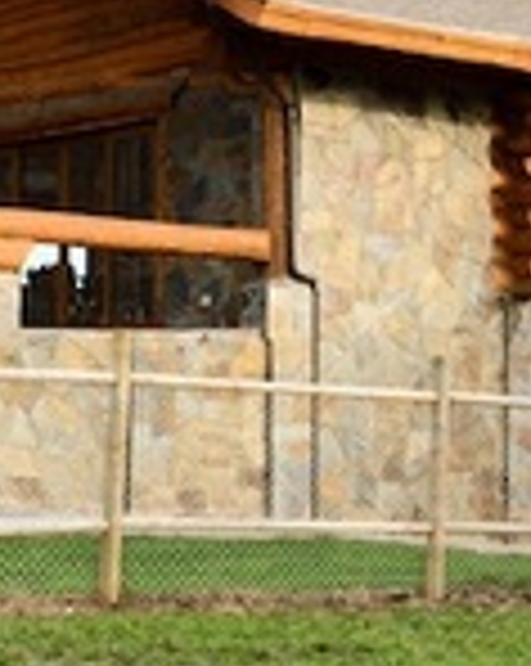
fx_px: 1907
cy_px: 104
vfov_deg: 19.5
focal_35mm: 97
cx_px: 261
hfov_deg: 15.8
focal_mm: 17
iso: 100
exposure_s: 1/60
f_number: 5.6
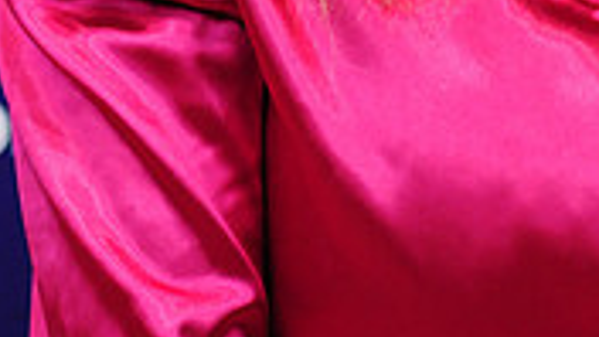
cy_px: -599
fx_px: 5766
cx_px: 584
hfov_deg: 5.9
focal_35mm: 363
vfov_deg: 3.3
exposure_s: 1/125
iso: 1250
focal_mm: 70
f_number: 4
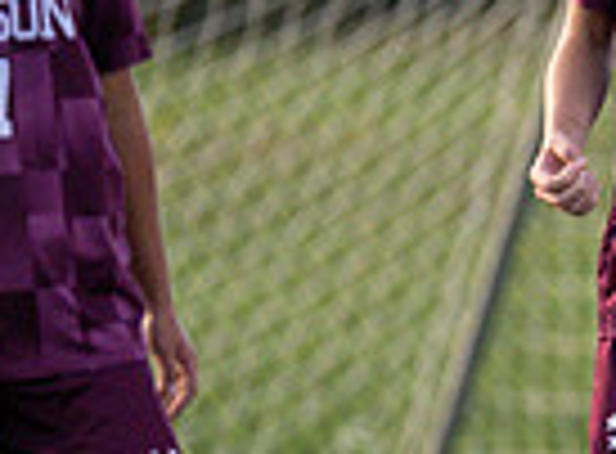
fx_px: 37231
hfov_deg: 0.9
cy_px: 220
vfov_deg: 0.7
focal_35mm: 2105
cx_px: 1447
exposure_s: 1/2500
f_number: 4.5
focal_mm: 400
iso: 2200
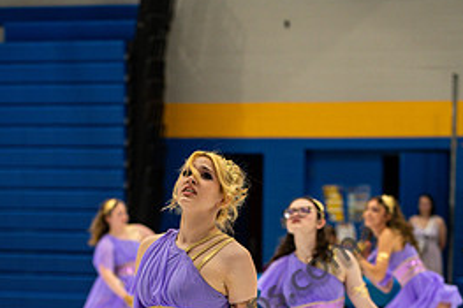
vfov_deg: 7.6
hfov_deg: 11.4
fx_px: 2313
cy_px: 357
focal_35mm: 180
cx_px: 204
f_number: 4
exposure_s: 1/500
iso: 1400
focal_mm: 105
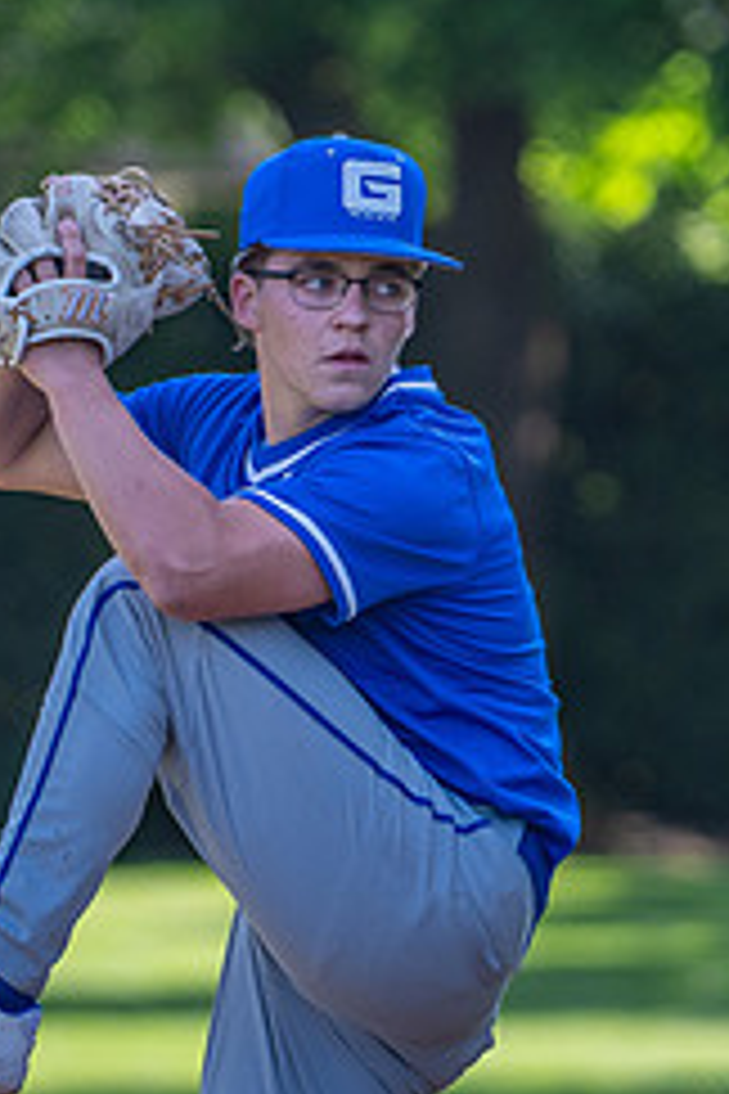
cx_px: 124
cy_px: 930
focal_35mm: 686
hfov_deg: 2.0
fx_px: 20836
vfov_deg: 3.0
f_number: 2.8
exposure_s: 1/1000
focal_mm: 175
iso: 250
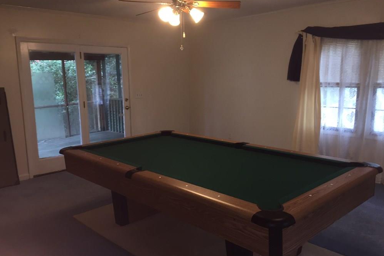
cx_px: 191
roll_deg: +0.2
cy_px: 138
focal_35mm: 31
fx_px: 331
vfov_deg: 42.3
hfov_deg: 60.3
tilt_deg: -11.4
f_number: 2.2
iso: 80
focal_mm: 4.15
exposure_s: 1/30
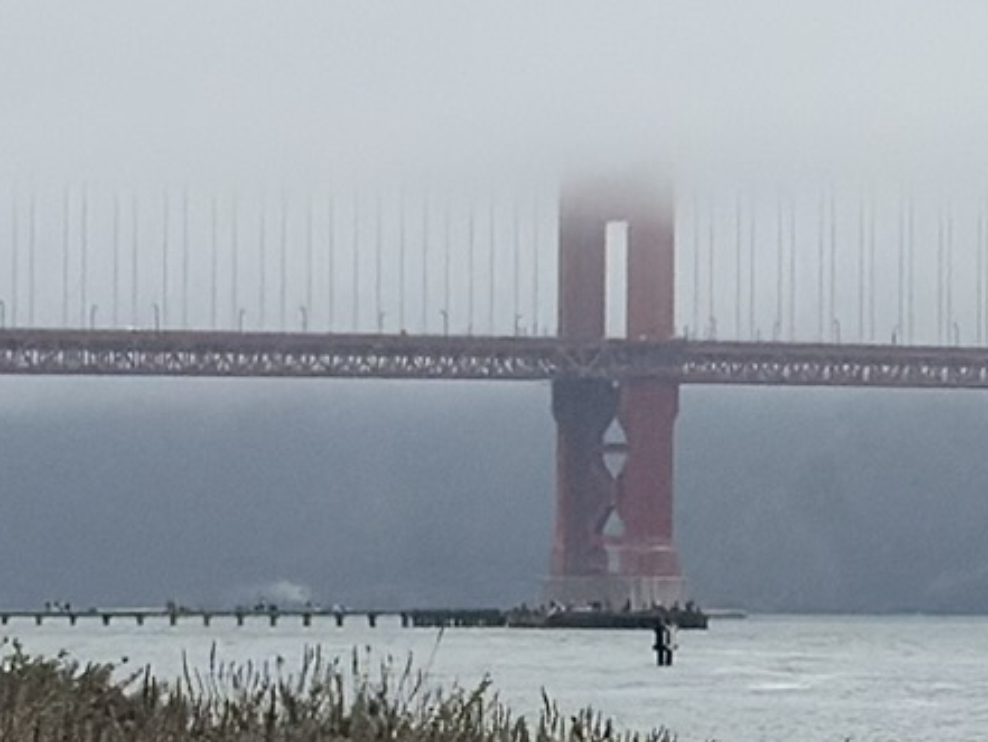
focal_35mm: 223
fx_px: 6367
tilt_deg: +1.2
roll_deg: -0.2
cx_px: 1333
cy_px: 448
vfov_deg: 6.7
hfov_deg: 8.7
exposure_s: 1/22727
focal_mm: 6.93
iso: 250
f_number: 1.8
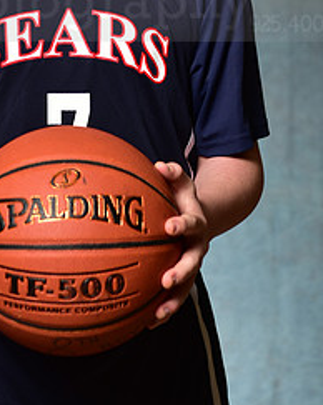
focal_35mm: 157
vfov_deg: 12.1
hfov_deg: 9.8
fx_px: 1878
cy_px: -12
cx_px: 32
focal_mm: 70
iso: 100
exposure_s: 1/200
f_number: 4.5
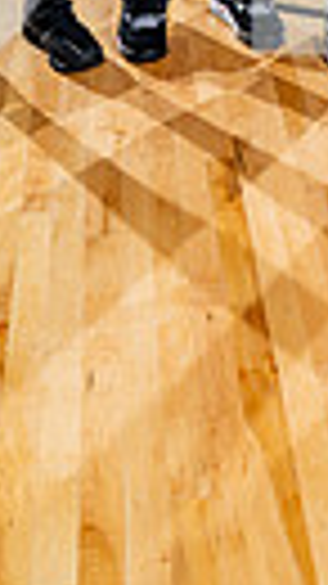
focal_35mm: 87
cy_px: -396
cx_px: 413
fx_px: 1347
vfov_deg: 19.7
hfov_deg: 13.4
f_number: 7.1
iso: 250
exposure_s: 1/250
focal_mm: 24
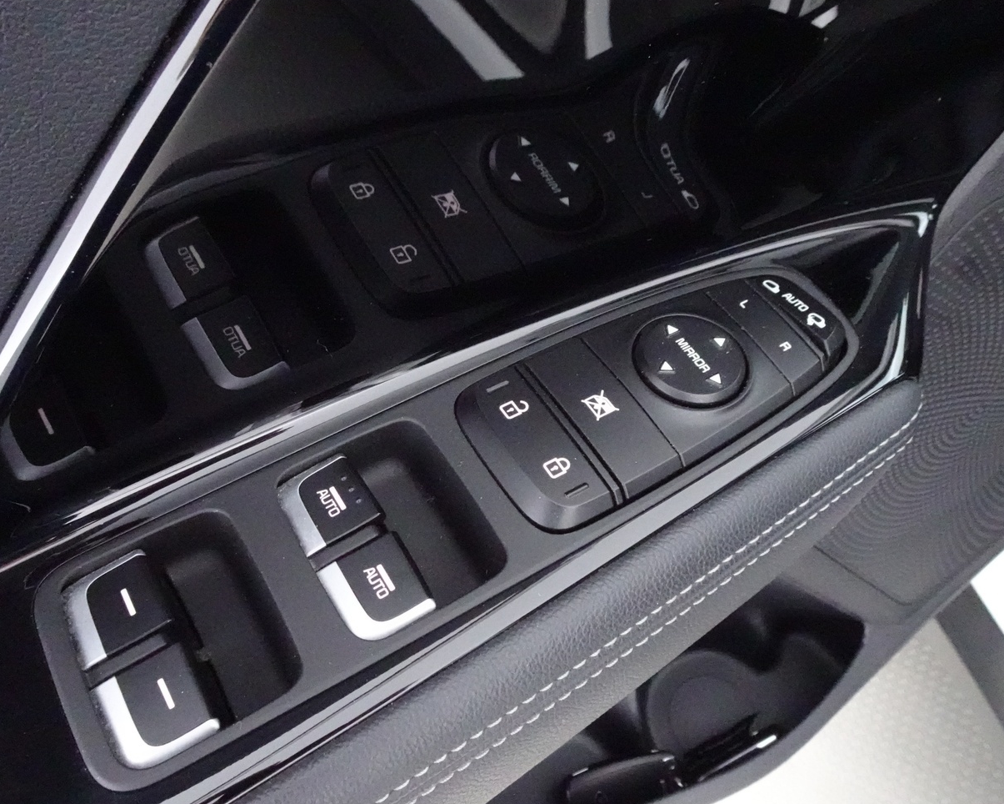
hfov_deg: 62.1
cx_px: 465
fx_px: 832
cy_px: 443
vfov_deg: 51.4
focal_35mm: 28
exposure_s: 1/15
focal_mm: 4.25
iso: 3200
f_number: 3.5
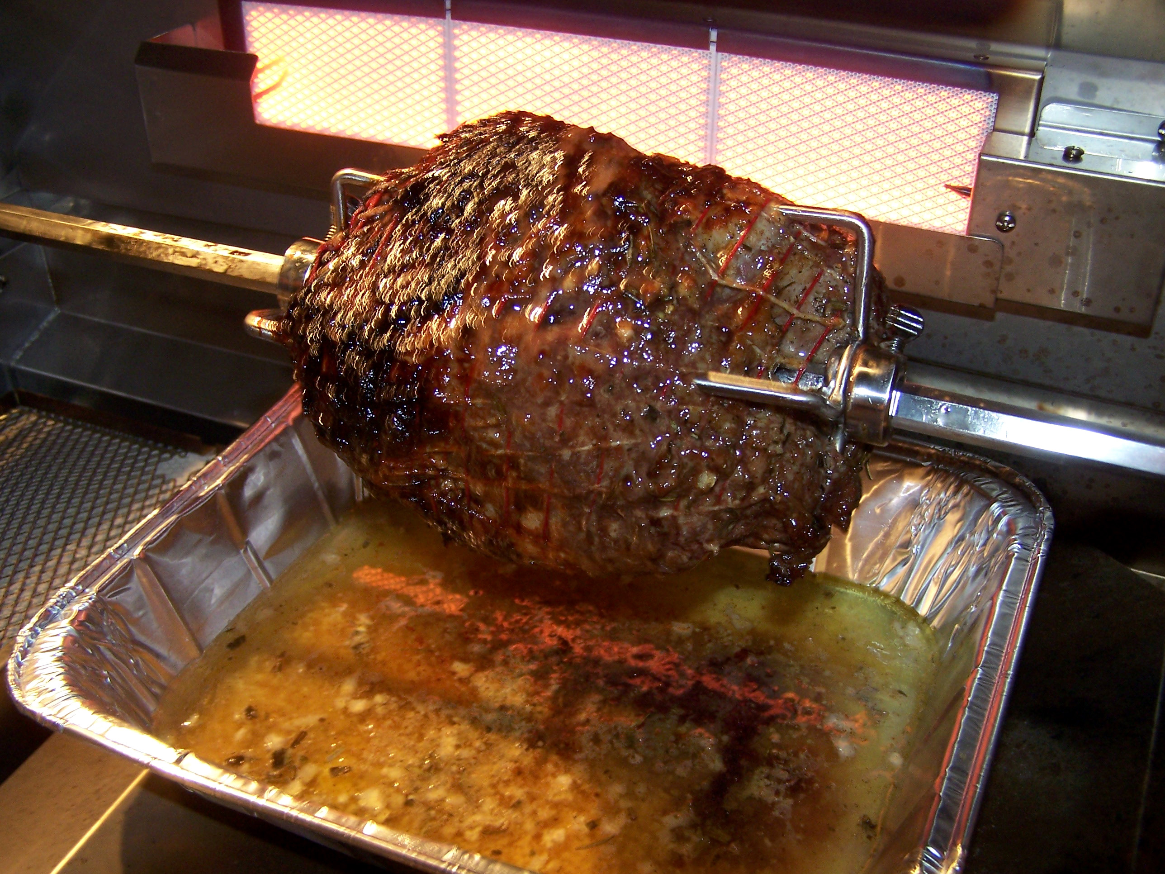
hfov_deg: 49.0
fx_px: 1279
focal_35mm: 38
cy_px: 437
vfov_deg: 37.7
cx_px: 582
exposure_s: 1/2
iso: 140
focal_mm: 6.3
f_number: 2.8
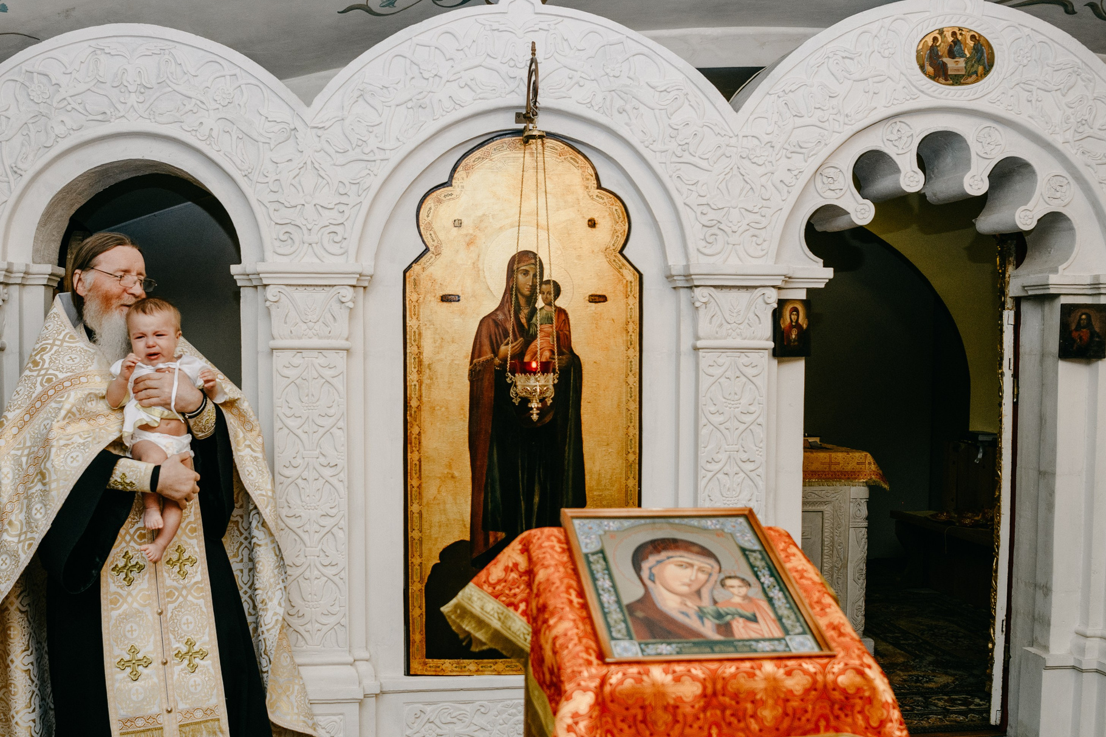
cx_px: 456
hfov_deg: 54.1
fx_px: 1075
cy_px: 428
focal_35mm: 35
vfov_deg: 37.8
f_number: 3.5
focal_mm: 24
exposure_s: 1/160
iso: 500
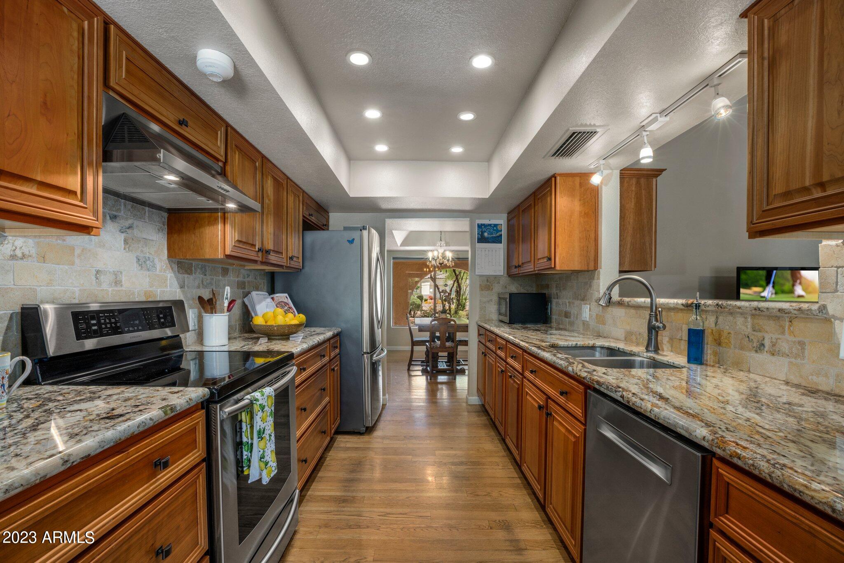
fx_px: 375
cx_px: 422
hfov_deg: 96.7
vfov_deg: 73.8
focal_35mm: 16
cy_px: 282
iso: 400
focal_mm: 16
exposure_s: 1/1.43
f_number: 13
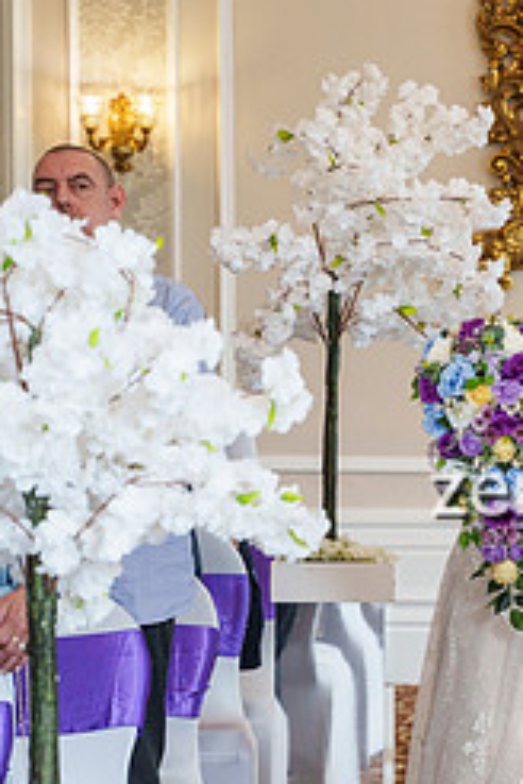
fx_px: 4009
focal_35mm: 184
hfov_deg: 7.4
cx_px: 651
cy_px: 569
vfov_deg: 11.2
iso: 1600
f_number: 4
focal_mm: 75
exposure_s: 1/250
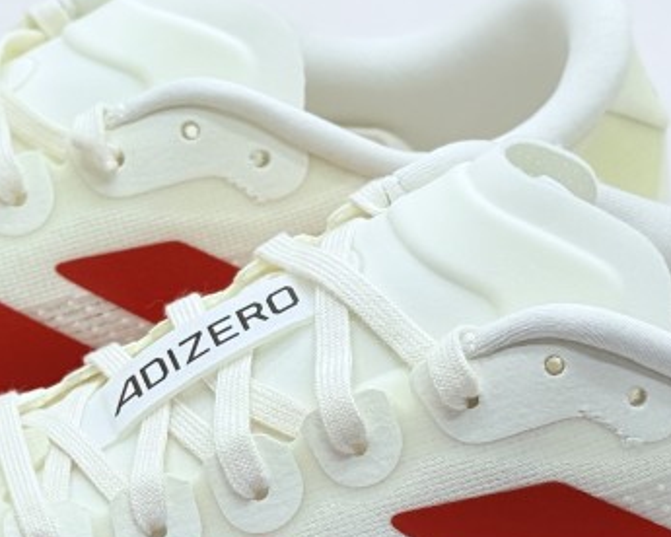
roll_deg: +1.5
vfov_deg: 26.2
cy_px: 253
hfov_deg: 32.5
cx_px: 351
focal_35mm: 58
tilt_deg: -25.9
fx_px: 1152
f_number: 1.78
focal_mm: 6.76
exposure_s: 1/747
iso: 64
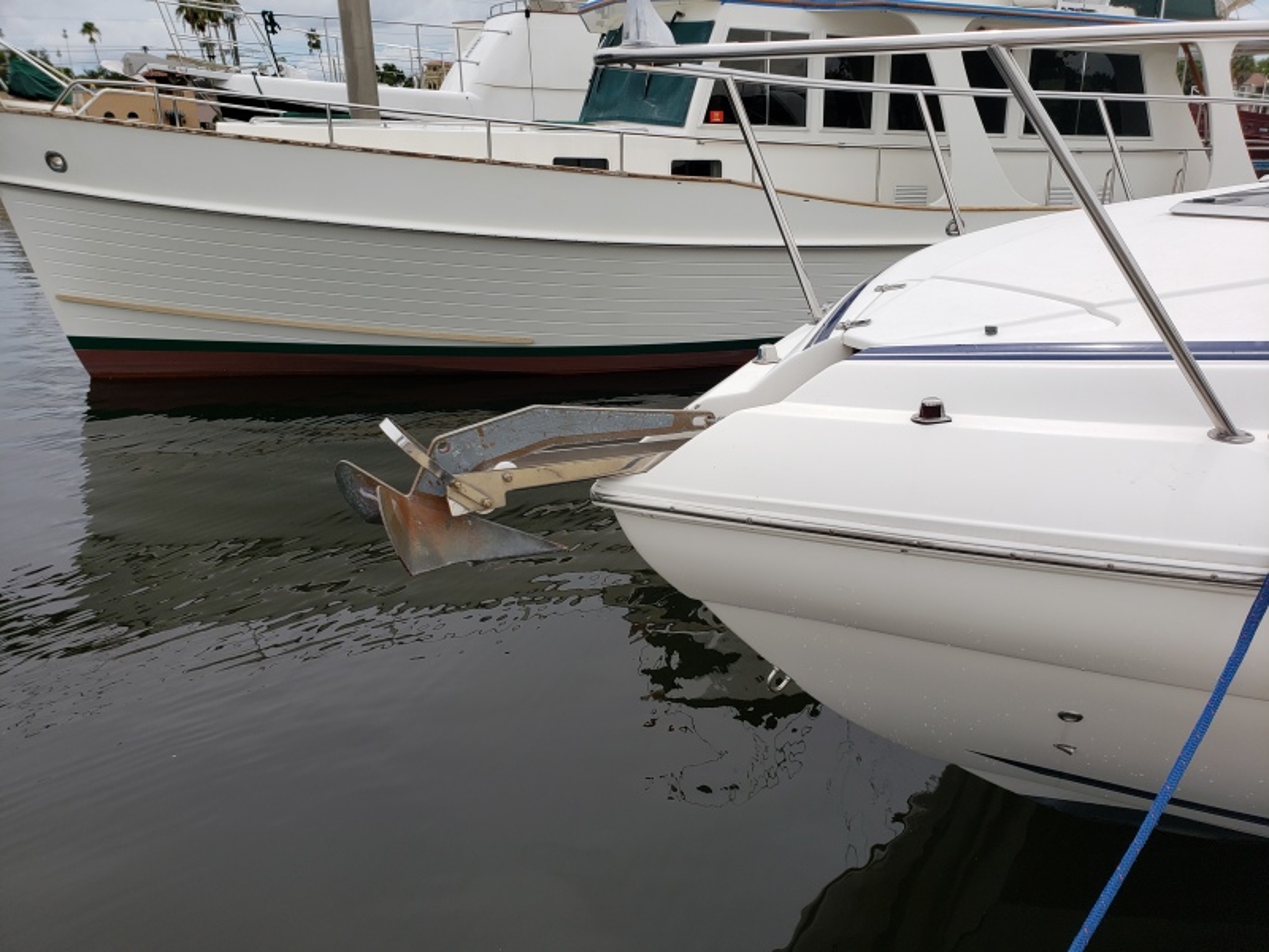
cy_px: 476
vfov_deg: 53.1
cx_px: 634
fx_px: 953
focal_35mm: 26
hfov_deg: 67.3
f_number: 2.4
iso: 50
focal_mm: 4.3
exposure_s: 1/1653
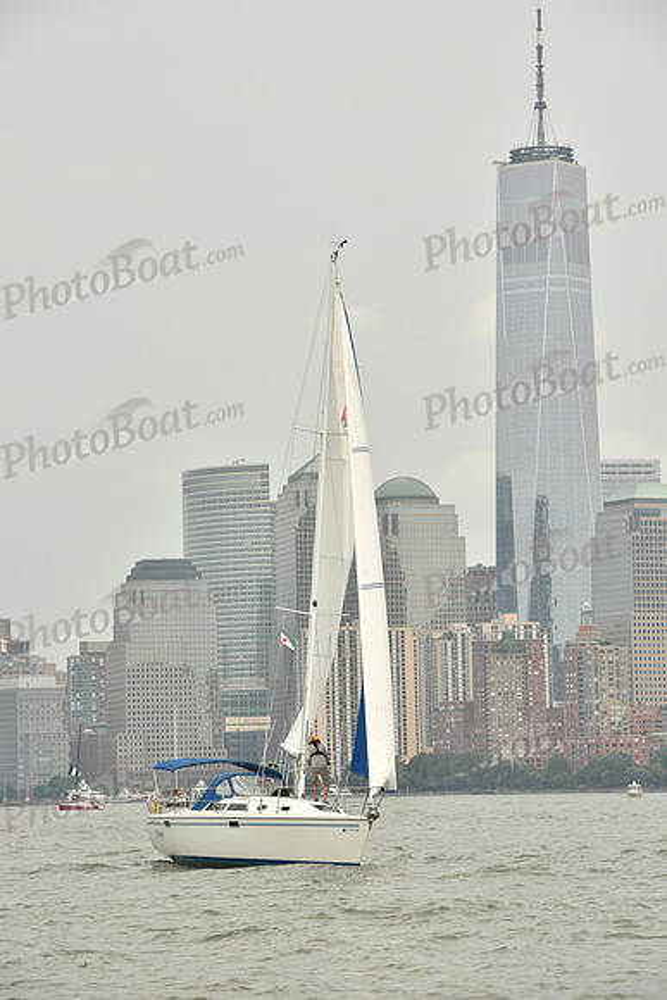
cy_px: 500
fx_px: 3888
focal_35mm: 140
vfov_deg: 14.7
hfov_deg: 9.8
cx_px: 334
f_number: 11
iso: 250
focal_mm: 140
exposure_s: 1/640
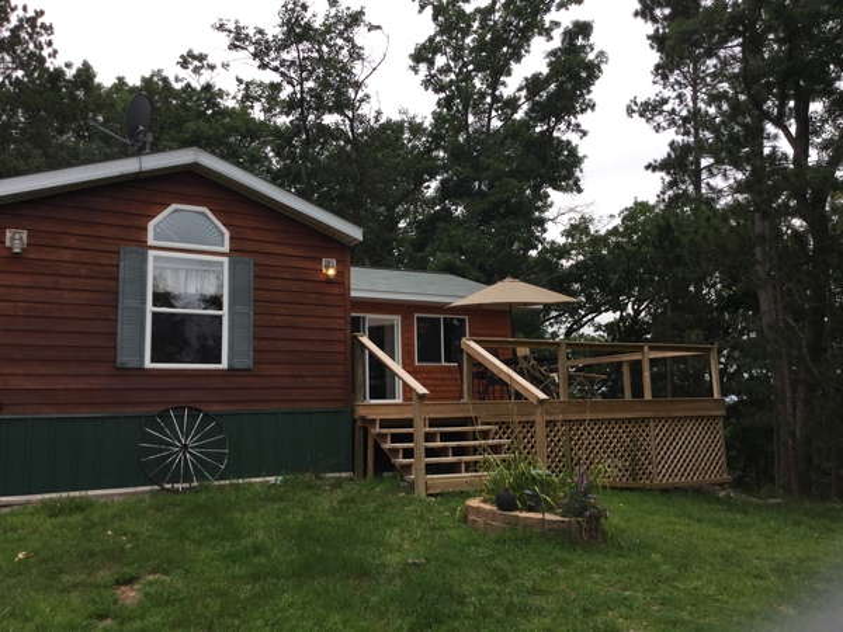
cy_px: 316
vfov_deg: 45.4
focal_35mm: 31
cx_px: 422
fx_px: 755
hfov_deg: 58.4
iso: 25
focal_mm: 3.3
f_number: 2.4
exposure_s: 1/242
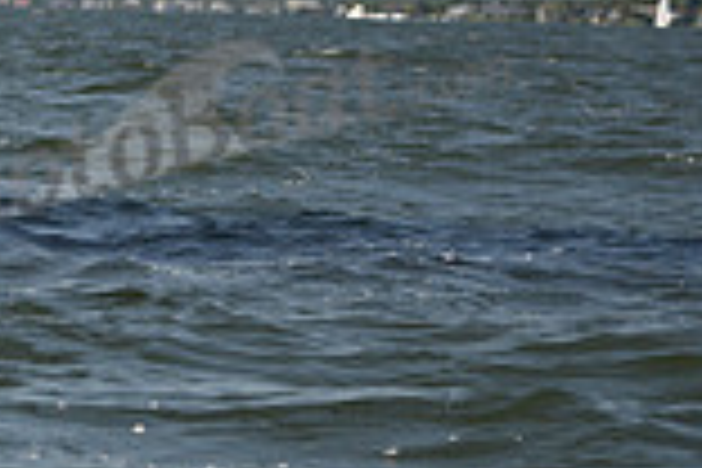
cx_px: -351
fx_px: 6181
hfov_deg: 6.4
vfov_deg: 4.3
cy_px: -38
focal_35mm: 317
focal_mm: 85
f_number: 2.8
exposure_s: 1/1600
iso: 250
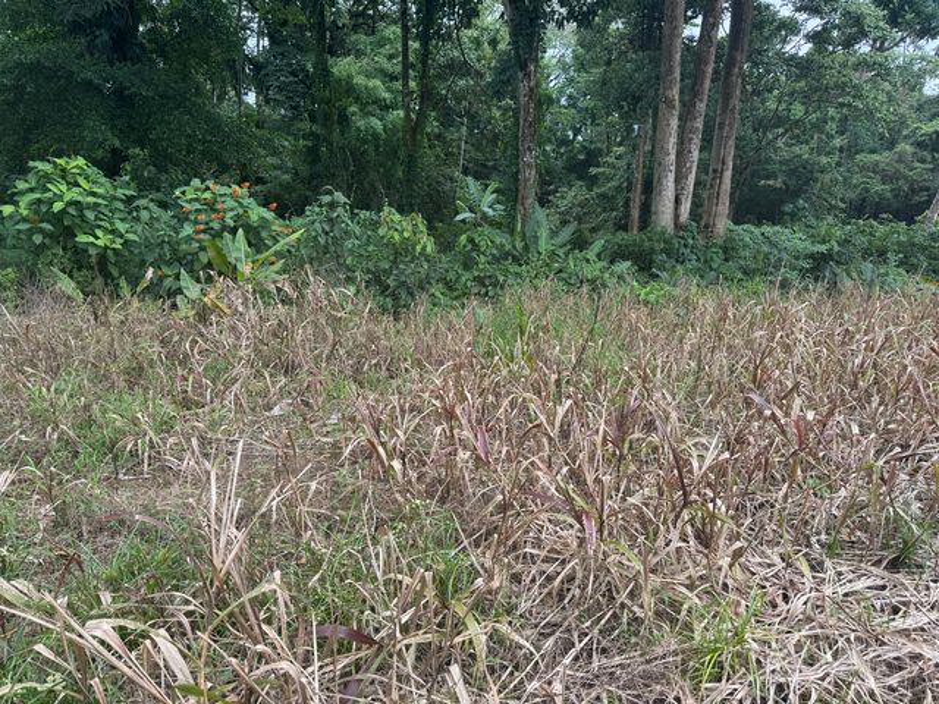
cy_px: 352
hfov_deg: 71.6
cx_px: 470
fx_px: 651
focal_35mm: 24
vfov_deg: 56.8
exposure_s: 1/121
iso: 64
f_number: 1.78
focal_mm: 6.76
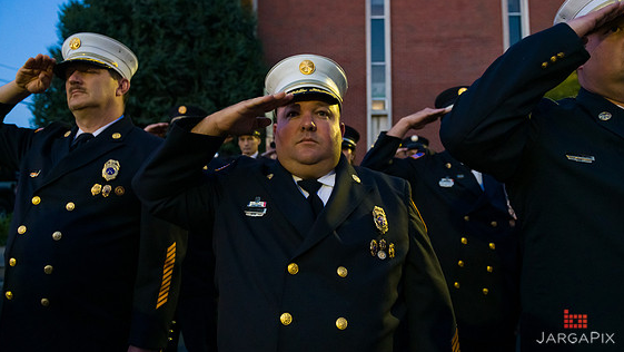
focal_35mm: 26
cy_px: 152
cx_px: 320
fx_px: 430
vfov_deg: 44.3
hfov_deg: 71.9
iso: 3200
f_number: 3.2
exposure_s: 1/50
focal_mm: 24
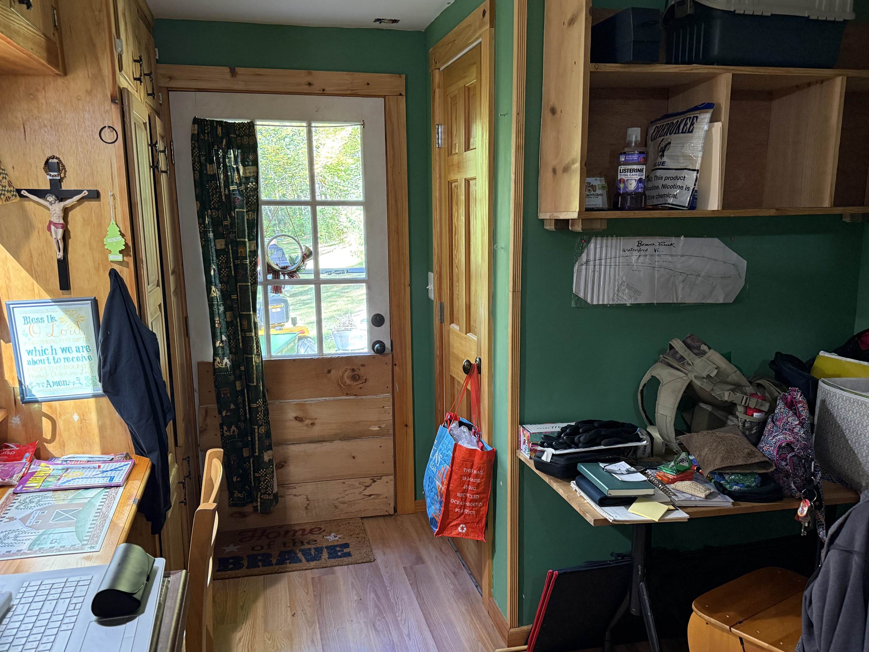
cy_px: 354
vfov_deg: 48.2
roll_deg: +0.1
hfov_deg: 61.7
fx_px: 728
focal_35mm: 29
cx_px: 426
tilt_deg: -11.4
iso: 400
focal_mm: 6.76
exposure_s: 1/60
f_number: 1.78
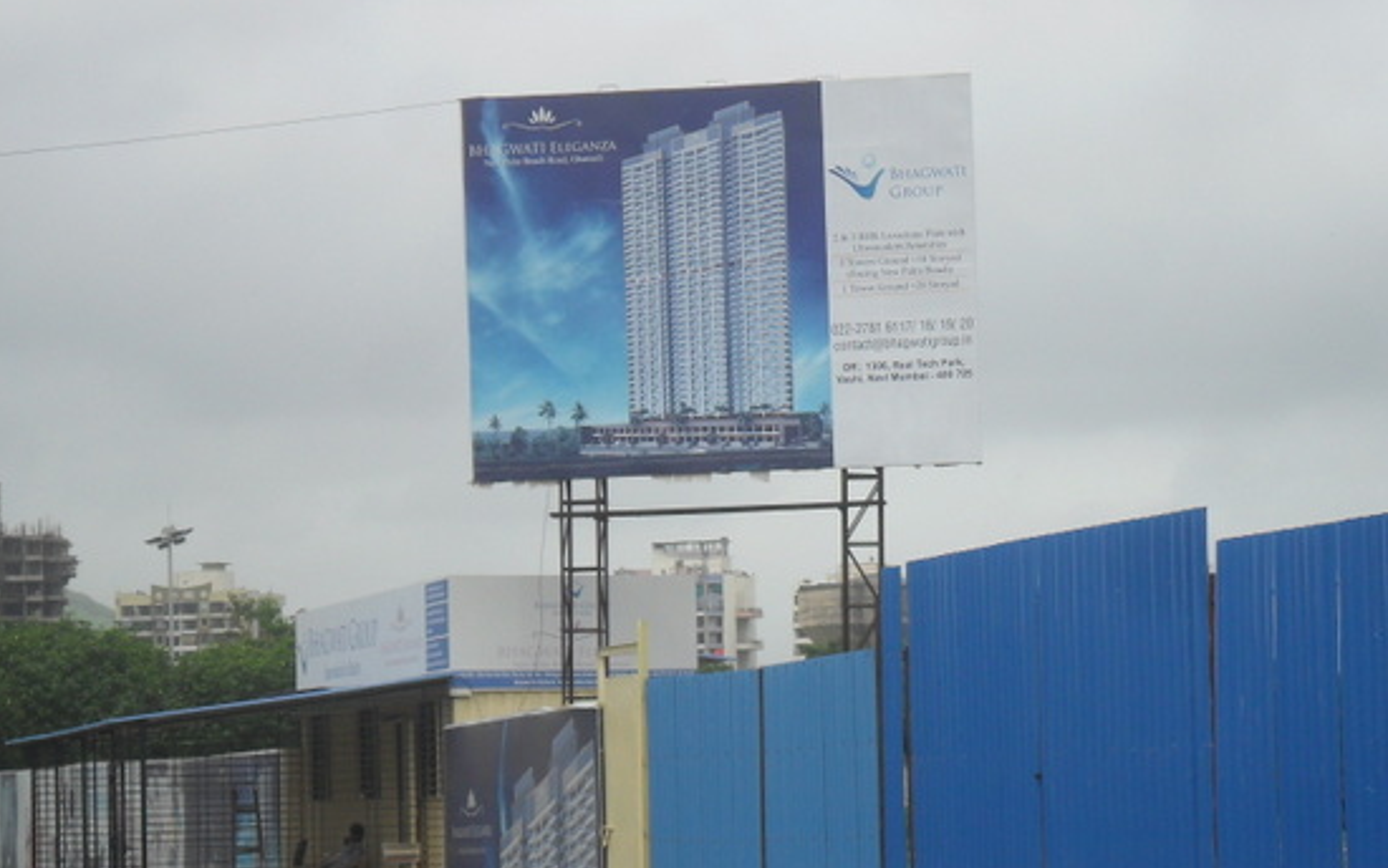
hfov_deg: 18.3
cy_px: 575
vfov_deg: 11.5
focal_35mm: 114
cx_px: 825
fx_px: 4313
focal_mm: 13.2
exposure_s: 1/1000
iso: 100
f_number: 3.9
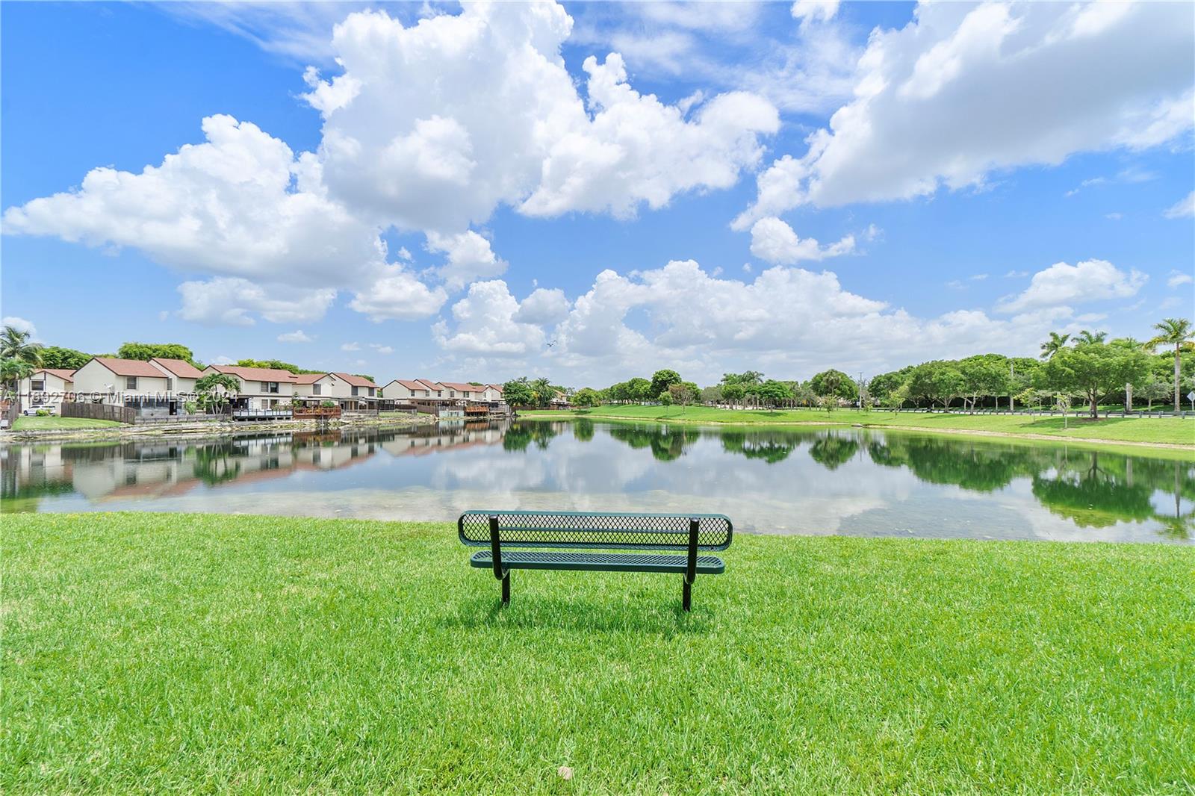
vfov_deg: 77.3
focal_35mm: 15
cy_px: 398
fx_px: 498
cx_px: 598
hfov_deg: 100.4
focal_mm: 10
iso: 100
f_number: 11
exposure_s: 1/250
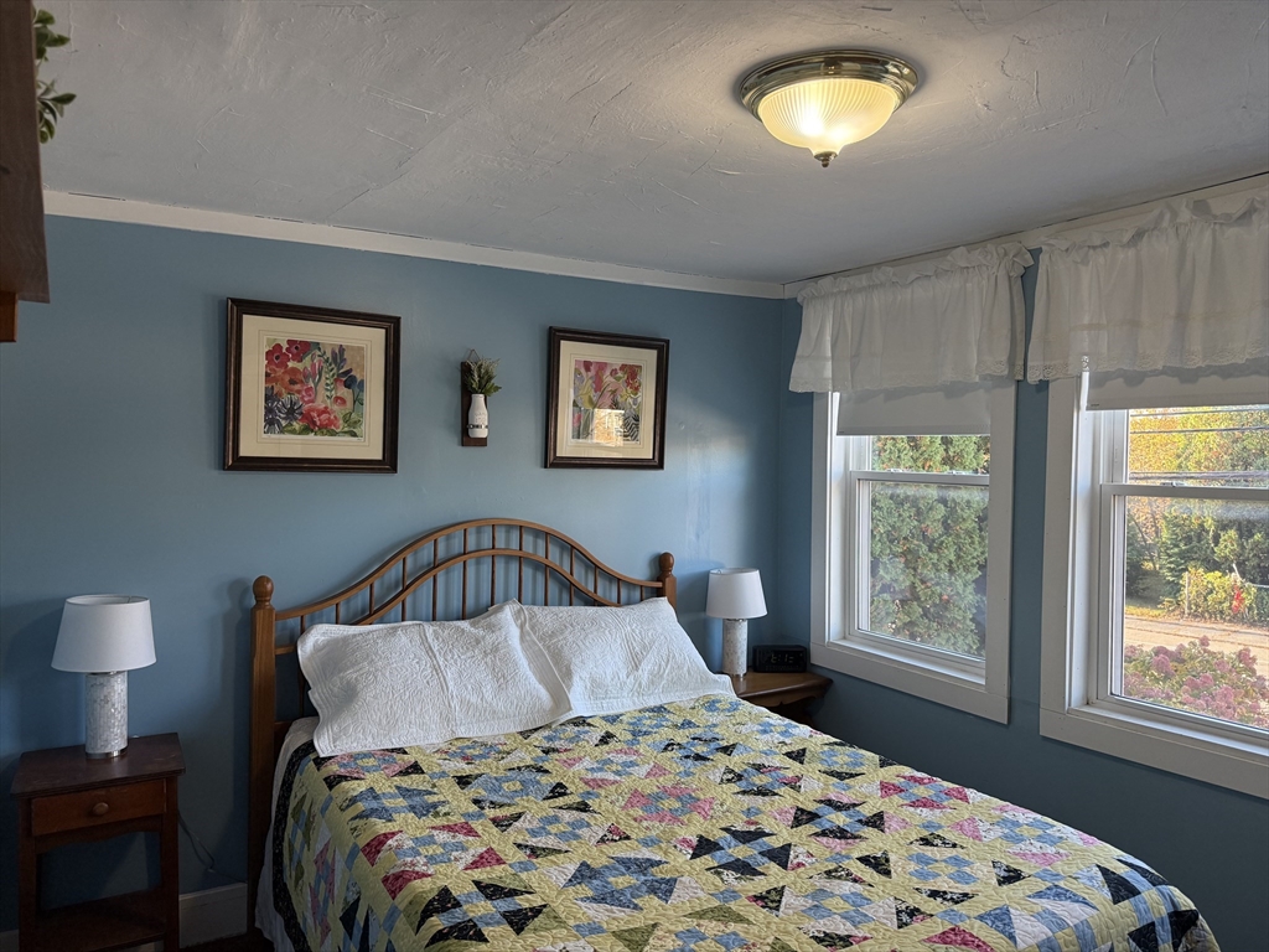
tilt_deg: -1.7
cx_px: 634
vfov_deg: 56.8
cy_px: 476
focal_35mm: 24
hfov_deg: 71.6
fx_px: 880
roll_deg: +0.2
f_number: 1.78
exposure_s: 1/125
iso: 200
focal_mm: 6.76
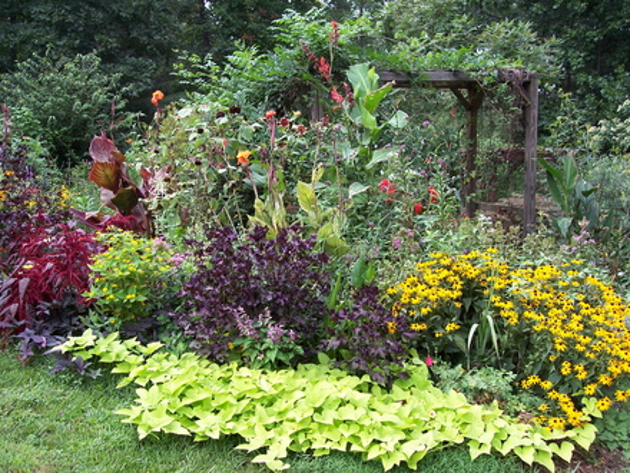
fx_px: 710
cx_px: 315
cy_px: 236
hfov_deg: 47.9
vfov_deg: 36.8
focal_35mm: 39
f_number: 3.4
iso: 100
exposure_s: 1/90
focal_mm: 8
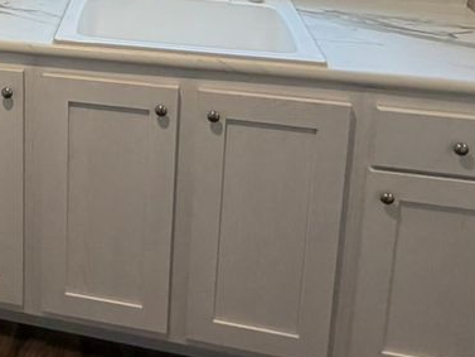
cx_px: -21
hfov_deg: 33.1
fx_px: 714
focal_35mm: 52
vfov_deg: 25.2
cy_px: -74
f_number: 2.2
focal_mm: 2.22
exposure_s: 1/120
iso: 250
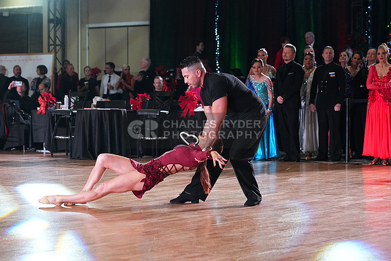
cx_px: 196
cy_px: 130
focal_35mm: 97
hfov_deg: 21.0
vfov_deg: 14.1
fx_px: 1054
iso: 6400
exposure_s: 1/400
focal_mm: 97
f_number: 5
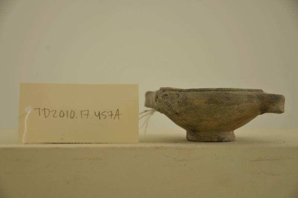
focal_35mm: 84
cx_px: 149
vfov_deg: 16.2
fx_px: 694
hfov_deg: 24.2
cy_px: 99
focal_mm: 56
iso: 200
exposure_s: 1/50
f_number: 5.3
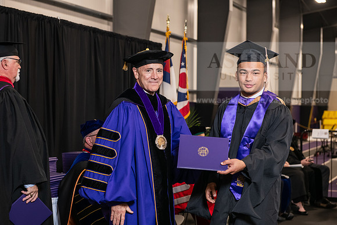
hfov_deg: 28.8
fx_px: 655
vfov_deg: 19.5
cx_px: 168
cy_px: 112
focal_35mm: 70
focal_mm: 70
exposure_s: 1/125
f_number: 5
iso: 2000
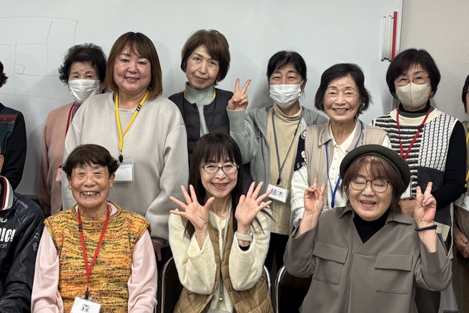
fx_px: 860
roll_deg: -1.7
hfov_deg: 30.4
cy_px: 117
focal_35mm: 66
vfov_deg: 20.6
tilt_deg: -3.2
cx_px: 182
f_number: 1.6
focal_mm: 5.96
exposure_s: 1/121
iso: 125
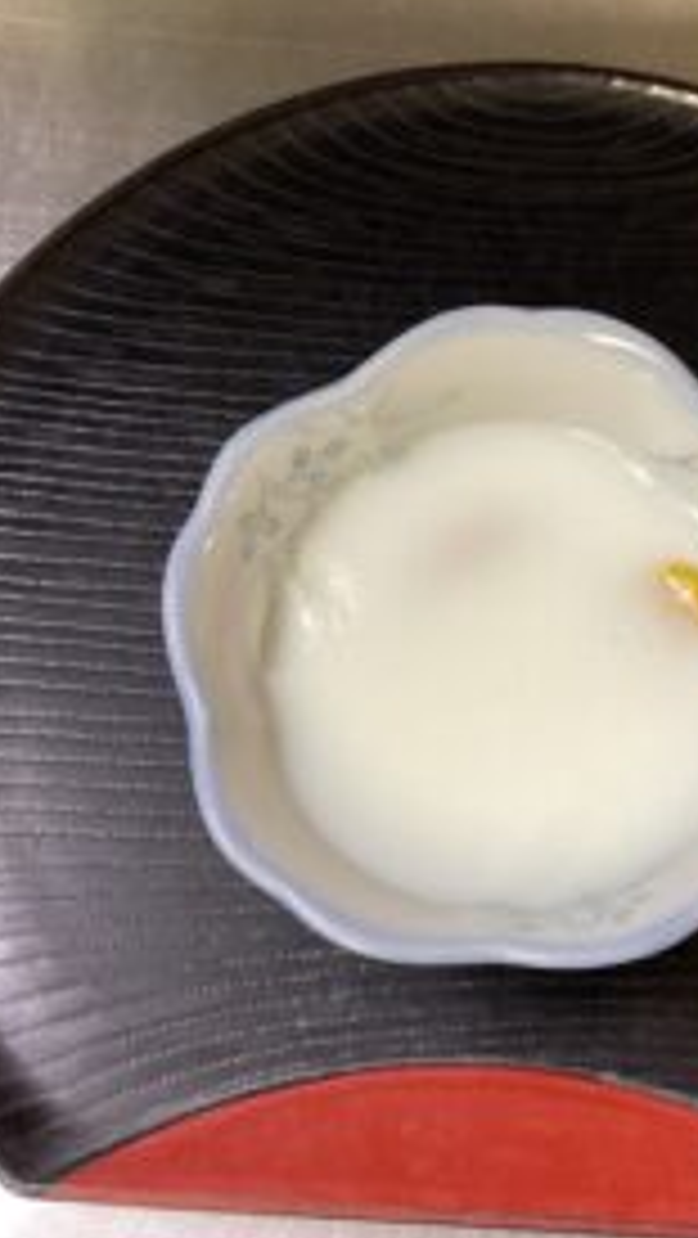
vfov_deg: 44.6
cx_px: 525
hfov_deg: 25.7
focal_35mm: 46
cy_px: 610
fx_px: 1511
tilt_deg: -72.6
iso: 250
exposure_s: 1/60
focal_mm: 3.3
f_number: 2.4
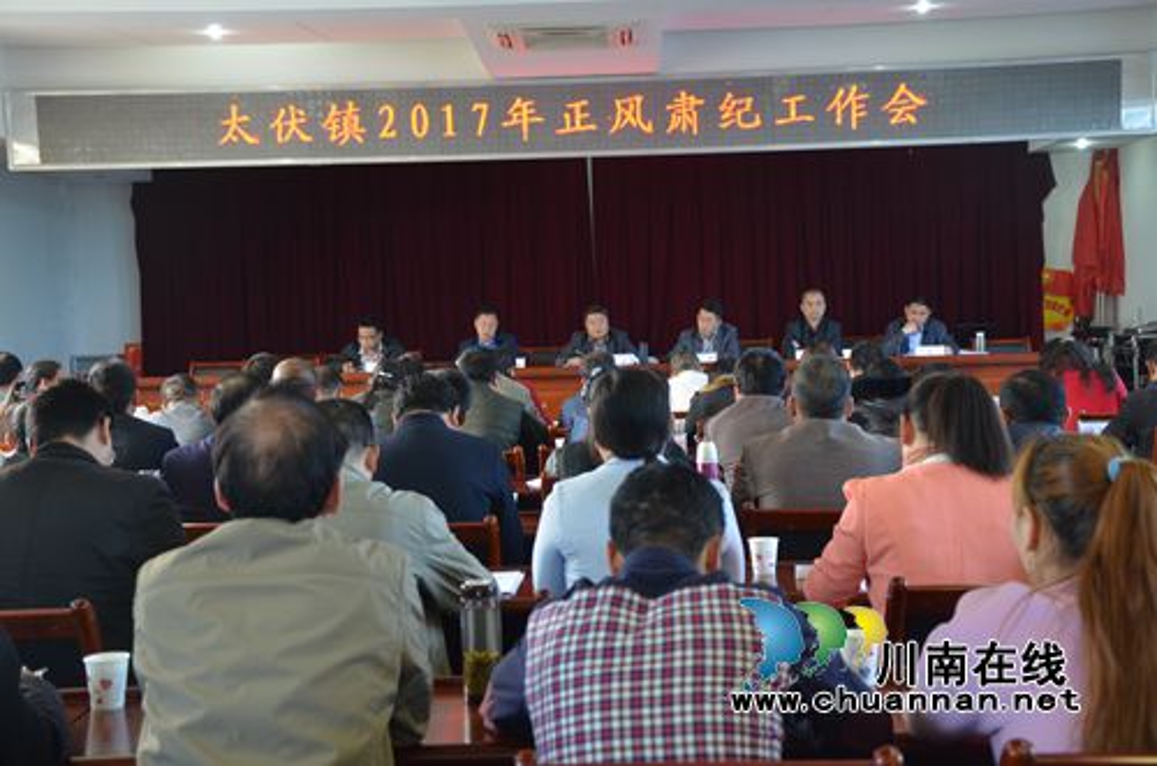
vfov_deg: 25.6
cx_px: 578
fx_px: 1684
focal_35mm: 52
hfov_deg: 37.9
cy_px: 383
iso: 900
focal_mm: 35
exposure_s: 1/30
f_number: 4.5
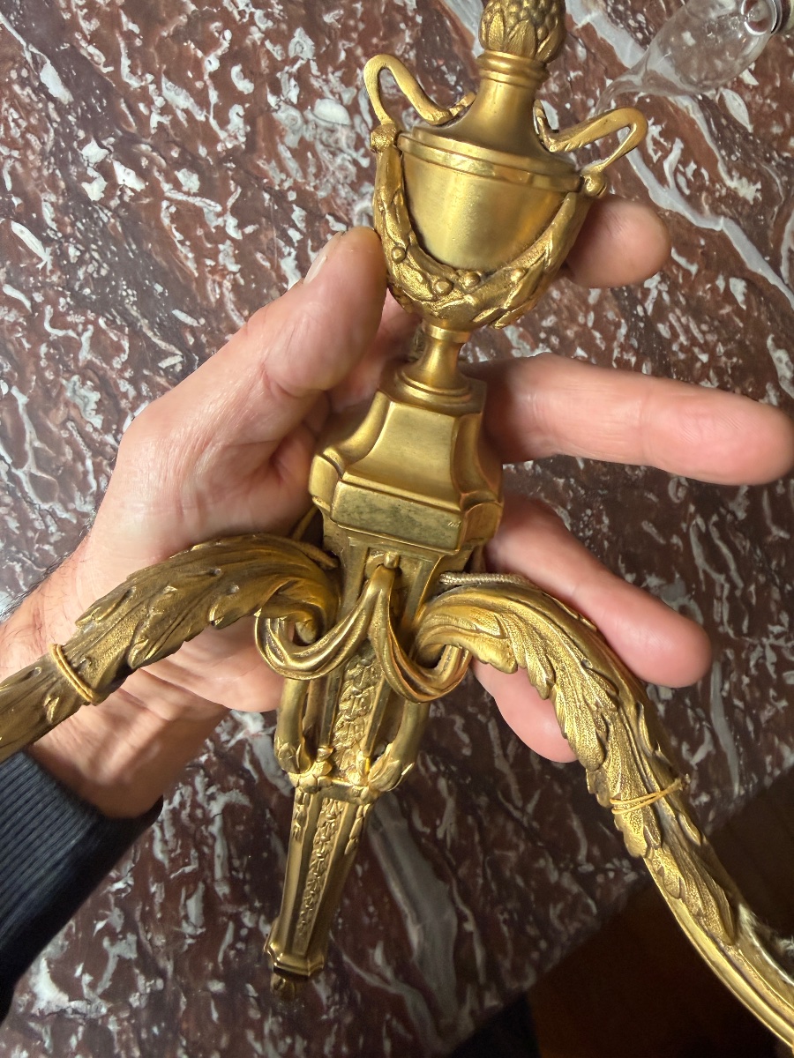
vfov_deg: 71.6
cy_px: 529
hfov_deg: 56.8
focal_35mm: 24
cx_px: 397
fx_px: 734
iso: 250
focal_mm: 2.22
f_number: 2.2
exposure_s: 1/50
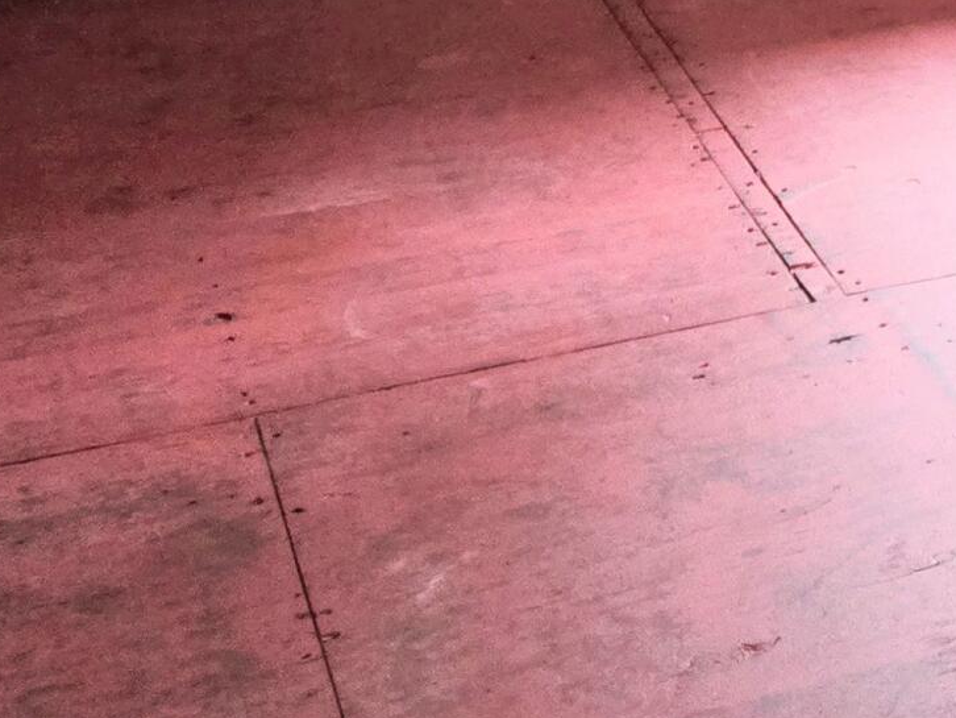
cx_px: 1179
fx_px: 2625
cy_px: -756
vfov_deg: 13.2
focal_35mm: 95
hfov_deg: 19.3
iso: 500
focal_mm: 5.4
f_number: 1.8
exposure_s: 1/120
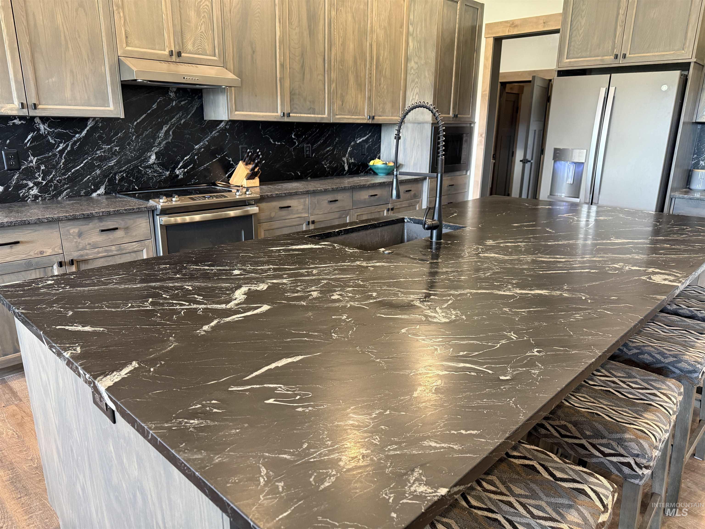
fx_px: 489
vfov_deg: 56.8
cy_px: 264
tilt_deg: -16.0
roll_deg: -0.8
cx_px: 352
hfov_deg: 71.6
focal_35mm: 24
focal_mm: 6.76
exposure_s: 1/60
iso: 400
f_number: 1.78
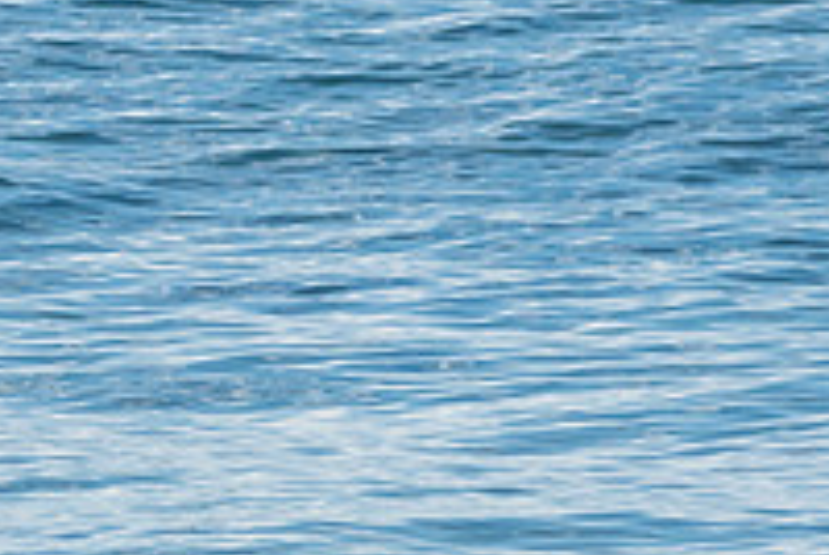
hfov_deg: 1.2
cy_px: 626
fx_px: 39942
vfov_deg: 0.8
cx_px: -242
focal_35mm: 1732
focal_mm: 500
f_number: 18
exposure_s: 1/500
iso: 400
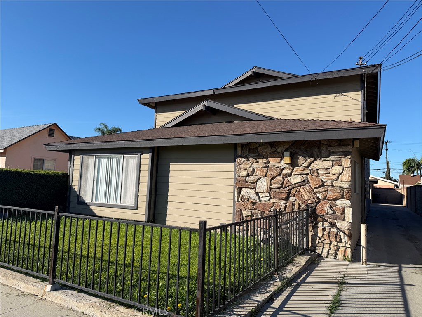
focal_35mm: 24
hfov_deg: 71.6
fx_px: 293
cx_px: 211
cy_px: 158
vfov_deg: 56.8
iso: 80
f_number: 1.78
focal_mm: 6.76
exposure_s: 1/4405
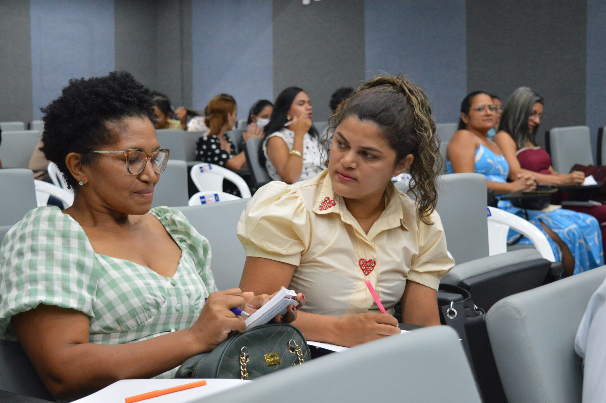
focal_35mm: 68
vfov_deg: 20.1
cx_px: 303
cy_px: 202
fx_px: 1135
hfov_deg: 29.9
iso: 1400
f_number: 5
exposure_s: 1/60
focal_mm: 45
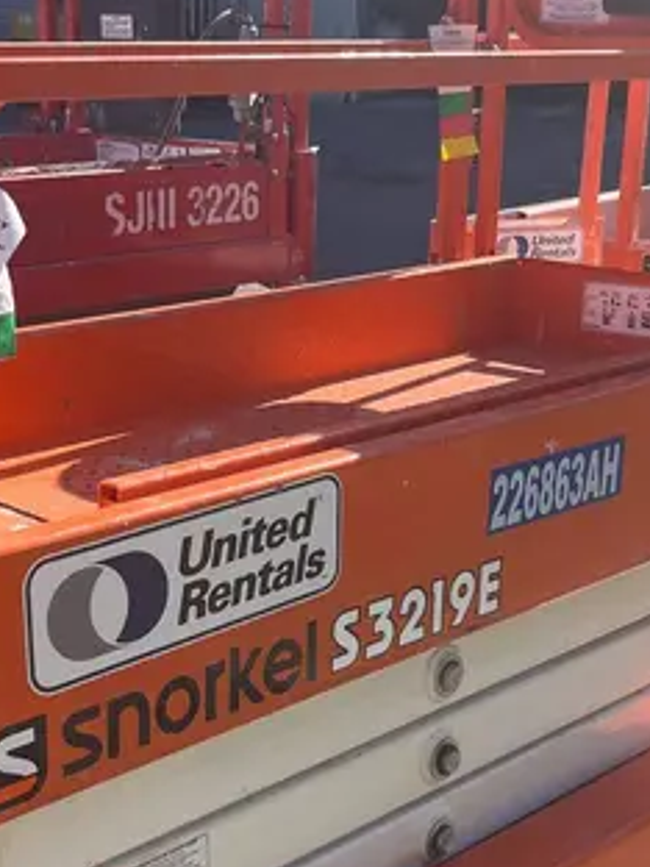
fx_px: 1527
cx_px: 214
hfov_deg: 23.9
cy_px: 543
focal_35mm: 61
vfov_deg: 31.5
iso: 50
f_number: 1.6
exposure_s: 1/1225
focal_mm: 5.1
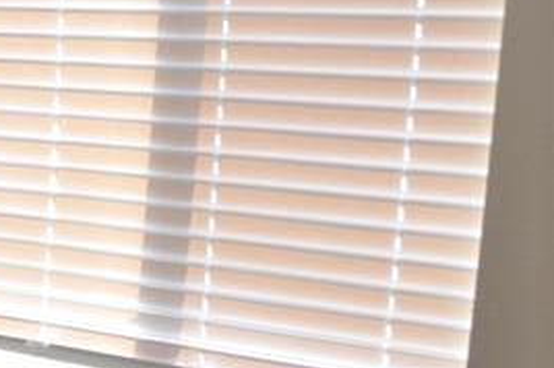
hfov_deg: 16.2
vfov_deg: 13.2
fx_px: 1583
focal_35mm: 103
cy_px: 308
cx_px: -490
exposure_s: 1/60
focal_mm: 18
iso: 320
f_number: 4
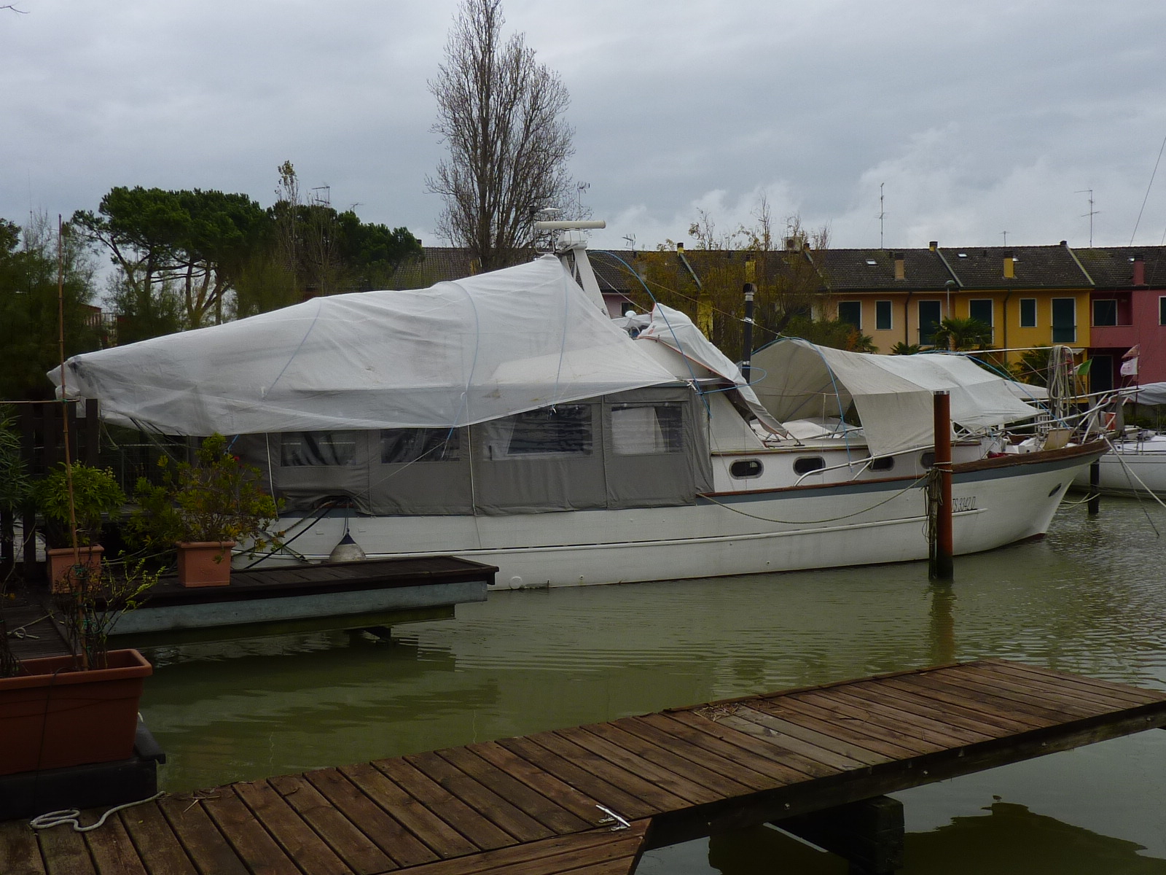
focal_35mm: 35
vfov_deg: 40.7
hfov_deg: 52.6
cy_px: 438
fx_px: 1179
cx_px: 583
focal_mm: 4.1
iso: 80
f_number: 4
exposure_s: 1/200
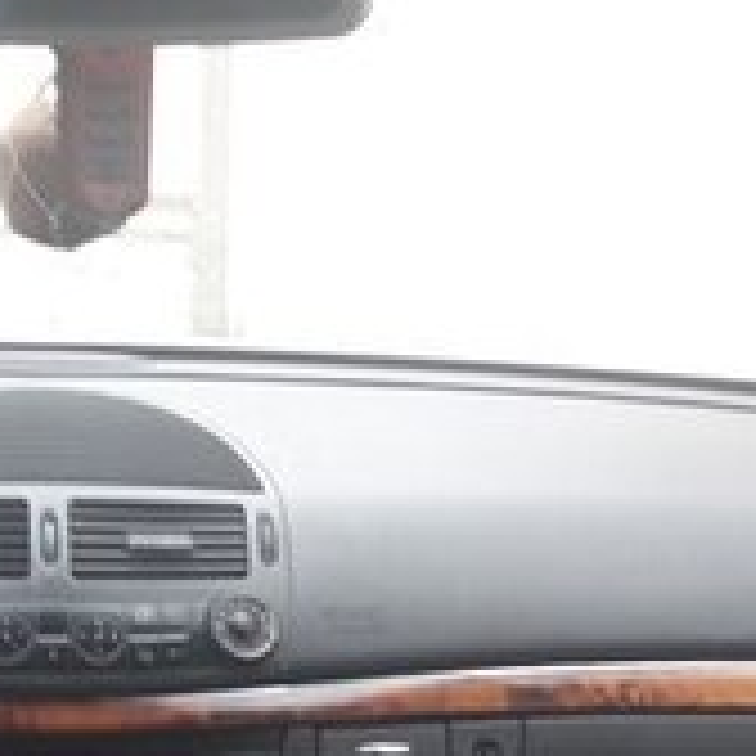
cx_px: 238
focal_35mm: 97
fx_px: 2397
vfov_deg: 17.3
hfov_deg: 17.9
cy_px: 826
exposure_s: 1/33
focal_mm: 3.7
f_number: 1.9
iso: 50
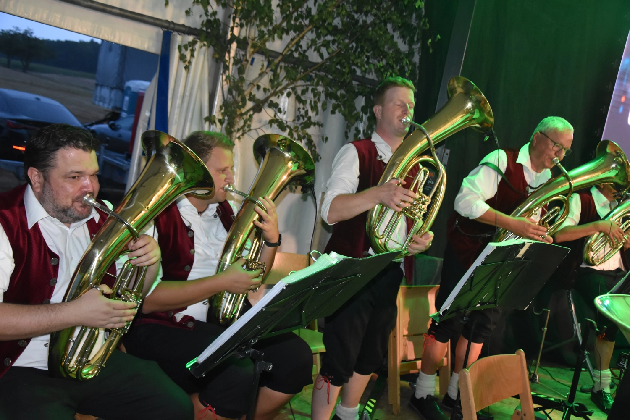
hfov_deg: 51.3
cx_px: 315
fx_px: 656
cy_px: 210
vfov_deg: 35.5
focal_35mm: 38
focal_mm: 25
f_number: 4
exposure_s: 1/60
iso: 1800
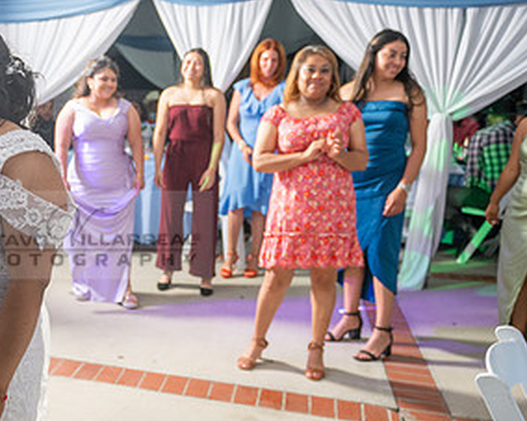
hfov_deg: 37.7
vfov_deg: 32.7
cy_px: 235
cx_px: 56
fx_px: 717
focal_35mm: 46
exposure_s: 1/125
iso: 250
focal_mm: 24
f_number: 2.8
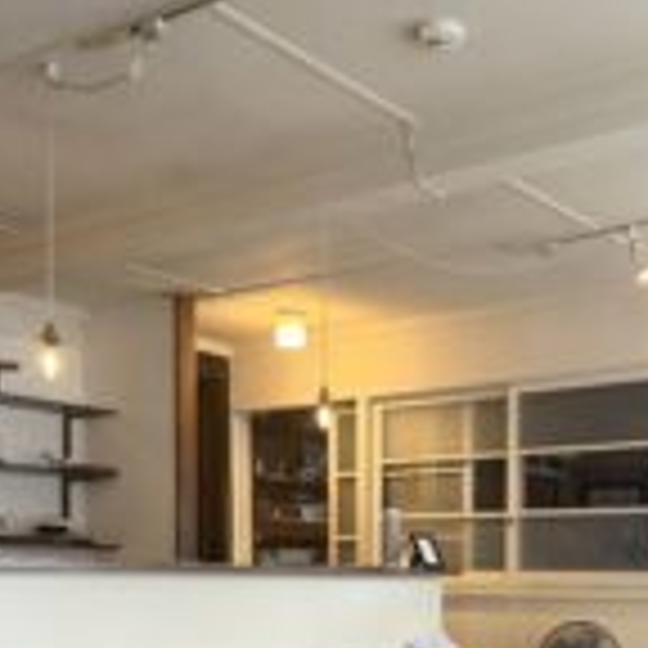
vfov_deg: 30.6
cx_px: 432
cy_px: 598
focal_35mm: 53
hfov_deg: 31.9
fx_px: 1122
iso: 400
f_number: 1.78
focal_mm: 6.76
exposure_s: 1/60
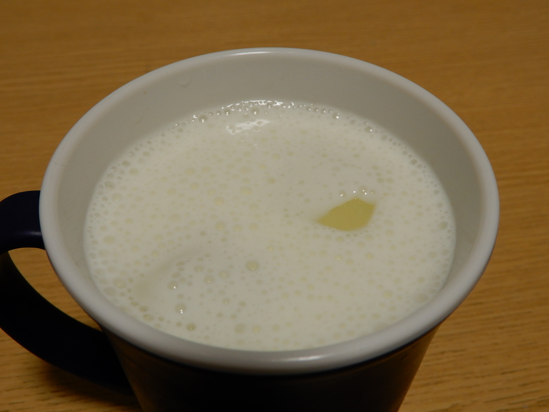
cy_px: 206
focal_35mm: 38
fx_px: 603
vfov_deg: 37.7
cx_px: 274
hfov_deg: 49.0
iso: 200
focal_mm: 6.8
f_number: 4
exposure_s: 1/30
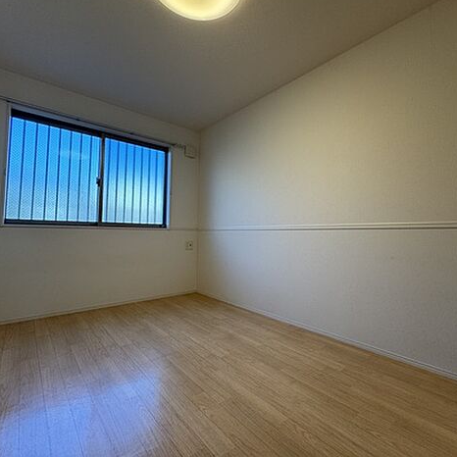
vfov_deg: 84.0
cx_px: 248
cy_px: 223
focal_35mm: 17
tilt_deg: +3.4
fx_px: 254
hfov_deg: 83.8
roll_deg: +0.1
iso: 80
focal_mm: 2.22
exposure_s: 1/125
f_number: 2.2
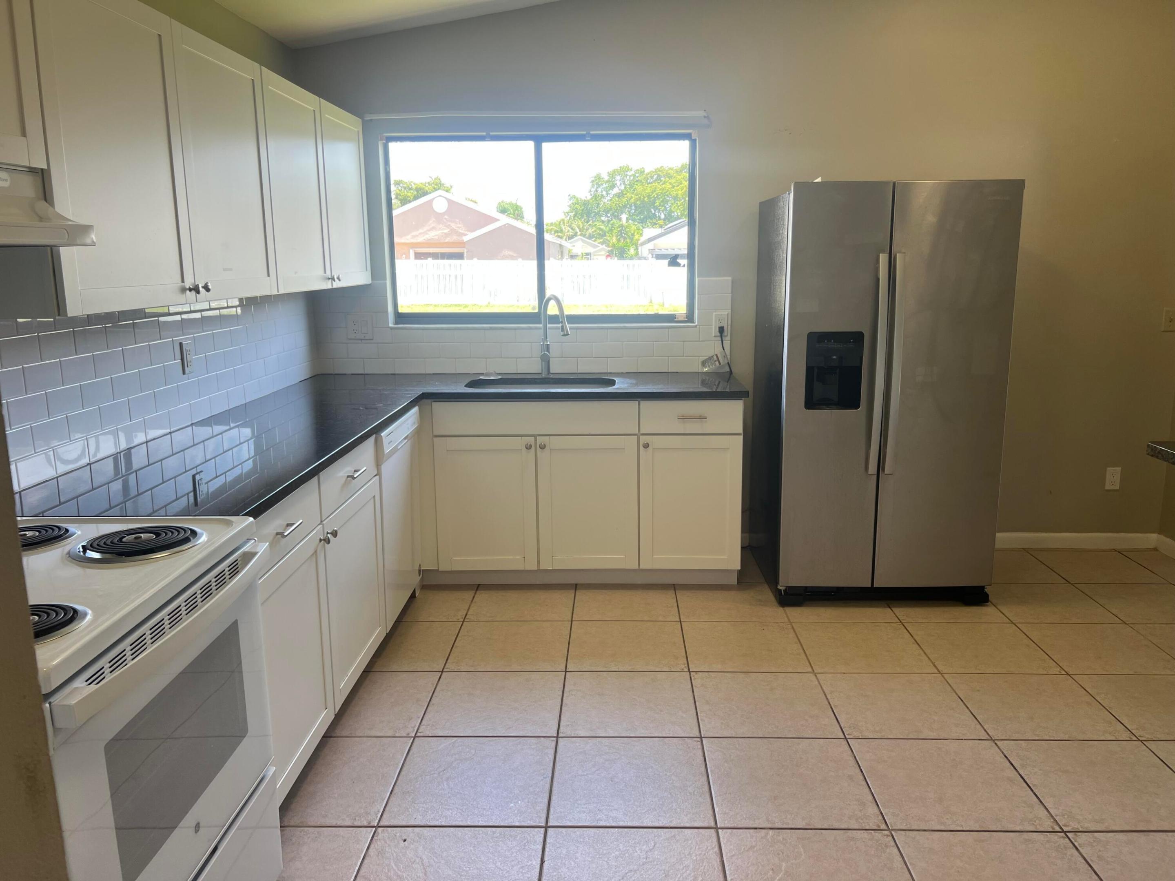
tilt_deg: -8.5
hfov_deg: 67.3
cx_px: 588
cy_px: 440
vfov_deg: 53.1
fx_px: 883
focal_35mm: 26
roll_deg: +0.8
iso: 32
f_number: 1.5
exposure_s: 1/127
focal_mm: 5.7
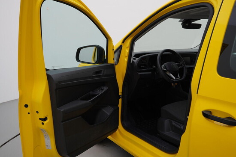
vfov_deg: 36.9
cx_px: 118
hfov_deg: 53.1
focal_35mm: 36
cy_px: 78
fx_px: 236
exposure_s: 1/80
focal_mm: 24
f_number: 4
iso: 125
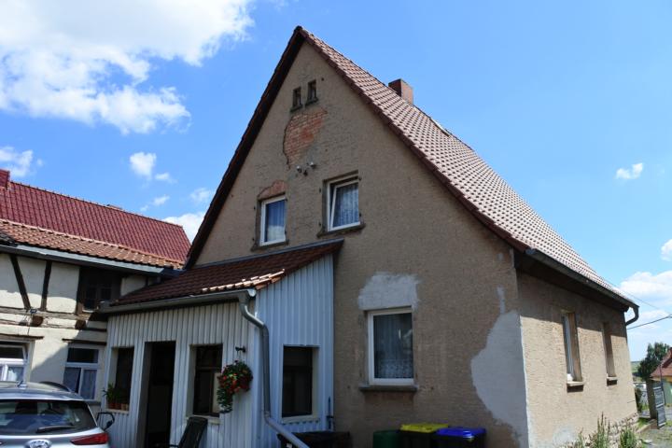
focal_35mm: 27
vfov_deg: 47.9
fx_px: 504
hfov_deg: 67.4
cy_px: 224
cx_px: 336
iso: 160
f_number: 5
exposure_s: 1/800
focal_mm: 10
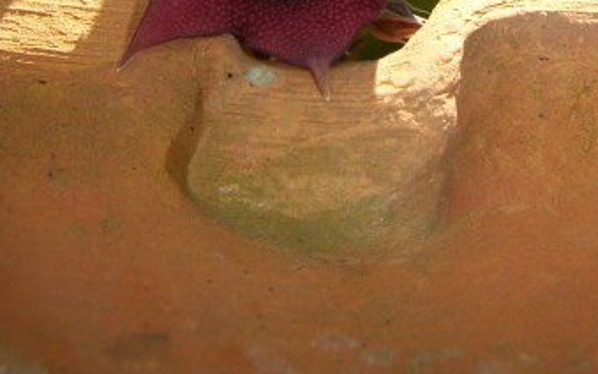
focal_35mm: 80
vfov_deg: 14.2
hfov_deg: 25.7
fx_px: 1304
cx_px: 400
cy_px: -324
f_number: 8.8
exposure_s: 1/60
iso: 80
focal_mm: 5.7
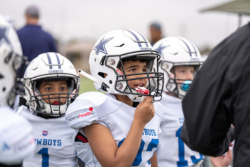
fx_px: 764
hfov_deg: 18.6
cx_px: 125
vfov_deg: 12.5
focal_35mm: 110
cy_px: 84
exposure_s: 1/320
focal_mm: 110
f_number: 2.8
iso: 100
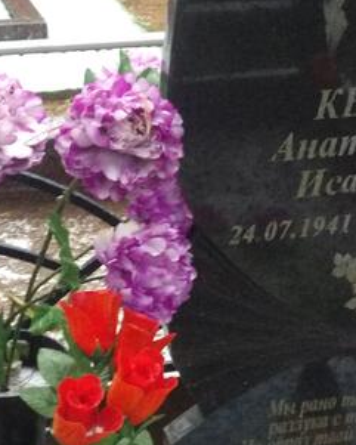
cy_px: 195
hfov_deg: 11.3
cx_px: 408
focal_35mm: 135
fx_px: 1777
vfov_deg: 14.3
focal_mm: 5.99
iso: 1000
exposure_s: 1/30
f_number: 2.6
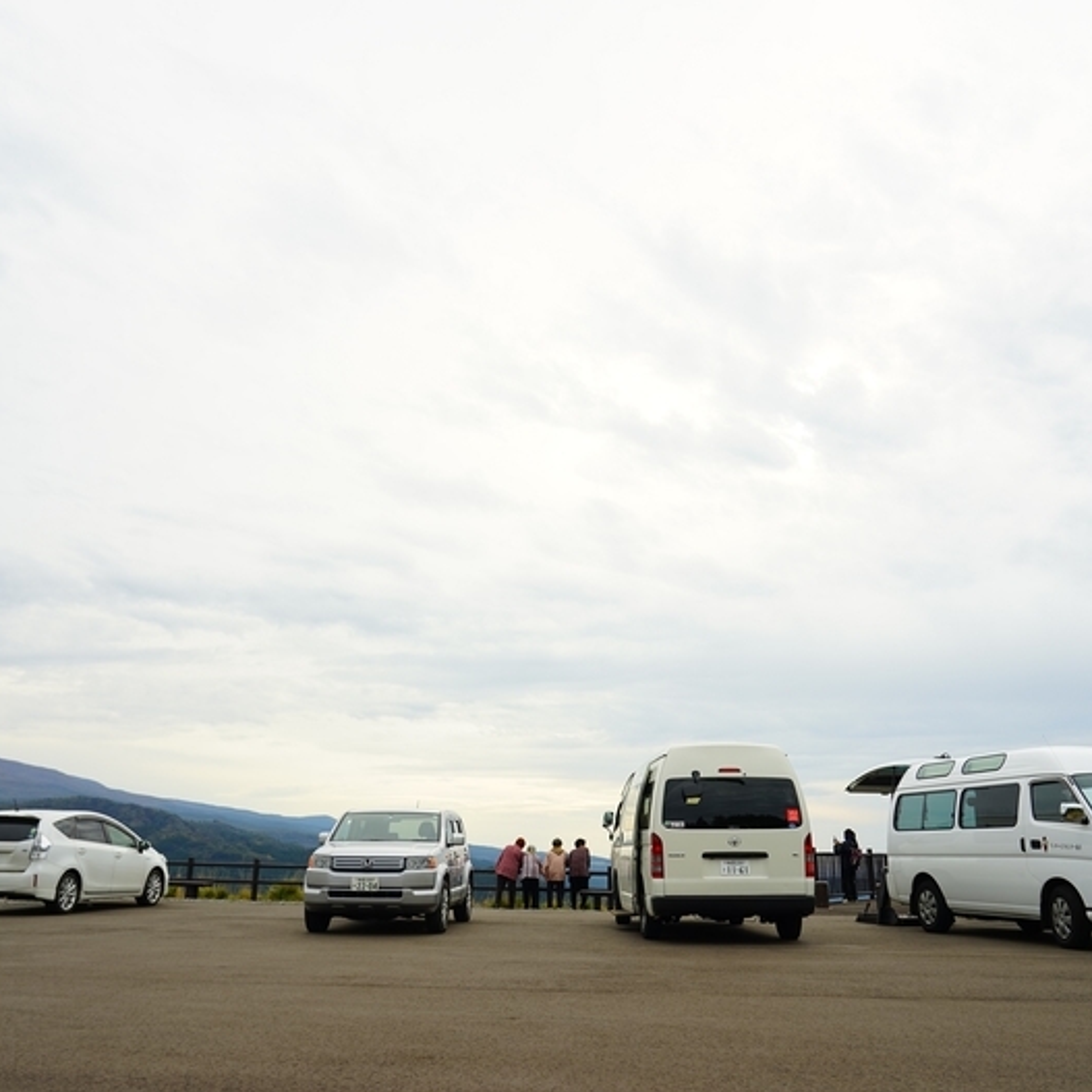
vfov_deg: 52.5
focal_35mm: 31
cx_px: 545
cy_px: 541
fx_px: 1106
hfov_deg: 52.5
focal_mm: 24
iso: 100
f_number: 6.7
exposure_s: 1/90
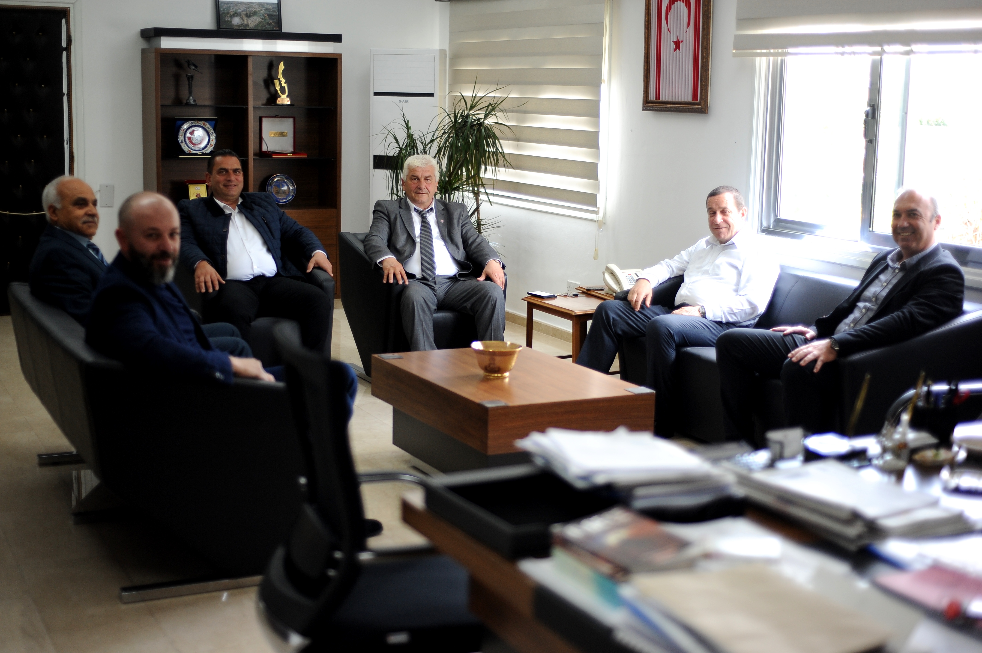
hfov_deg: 39.6
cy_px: 326
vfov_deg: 27.0
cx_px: 491
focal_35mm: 50
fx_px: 1363
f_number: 1.8
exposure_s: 1/320
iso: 640
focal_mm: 50
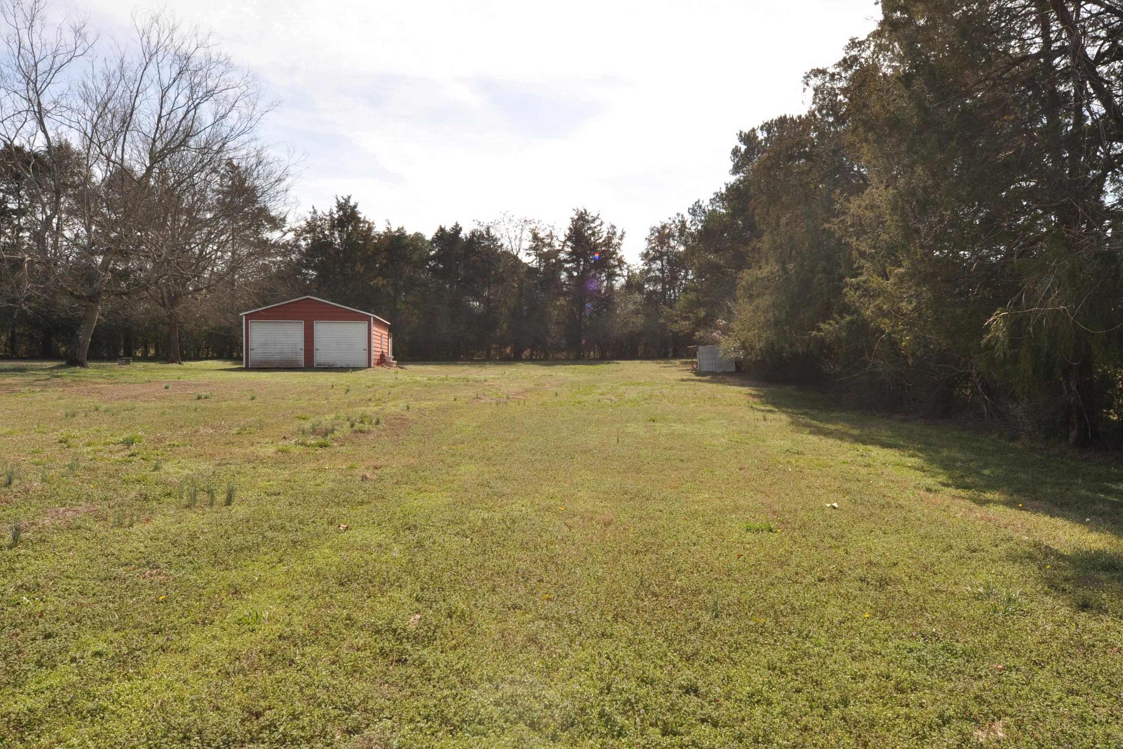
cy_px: 373
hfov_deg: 78.6
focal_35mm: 22
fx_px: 686
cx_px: 578
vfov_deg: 57.2
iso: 320
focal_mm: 14
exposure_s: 1/320
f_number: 9
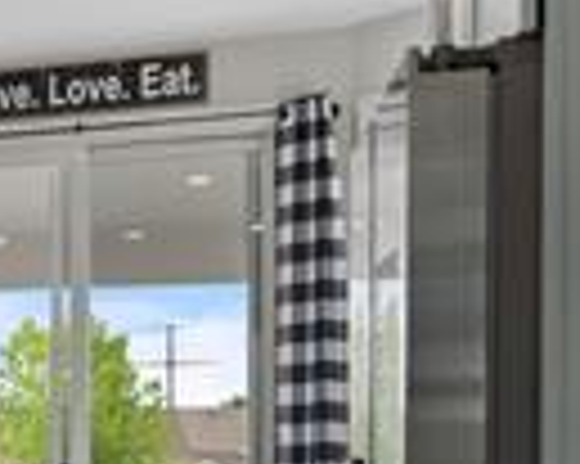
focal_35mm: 79
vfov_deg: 19.1
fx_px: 1355
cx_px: -517
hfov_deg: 18.1
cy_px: 408
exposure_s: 1/40
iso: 400
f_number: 8
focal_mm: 17
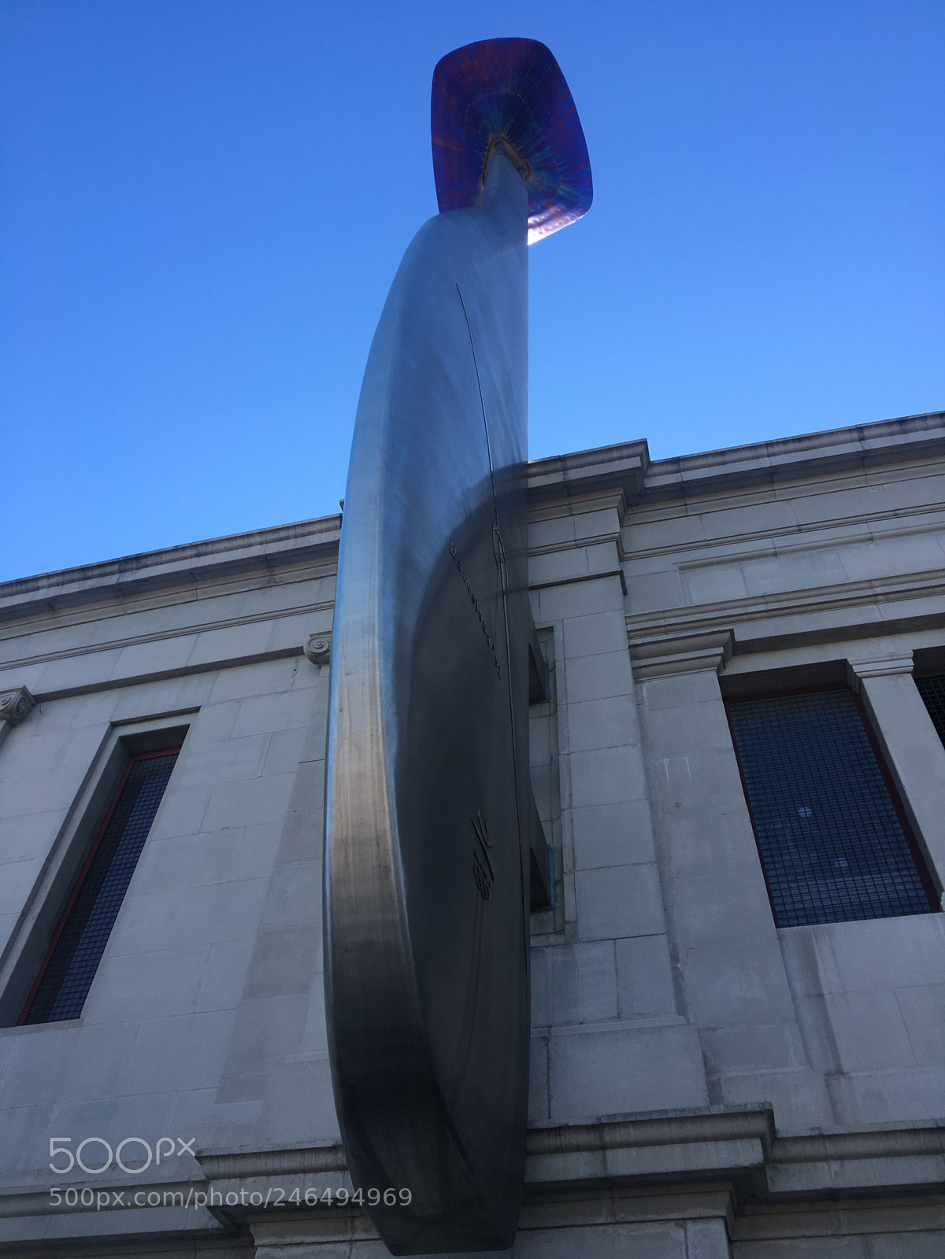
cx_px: 472
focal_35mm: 29
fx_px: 1056
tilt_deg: +52.8
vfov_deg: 61.7
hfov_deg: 48.2
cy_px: 630
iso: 25
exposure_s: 1/530
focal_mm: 4.15
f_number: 2.2
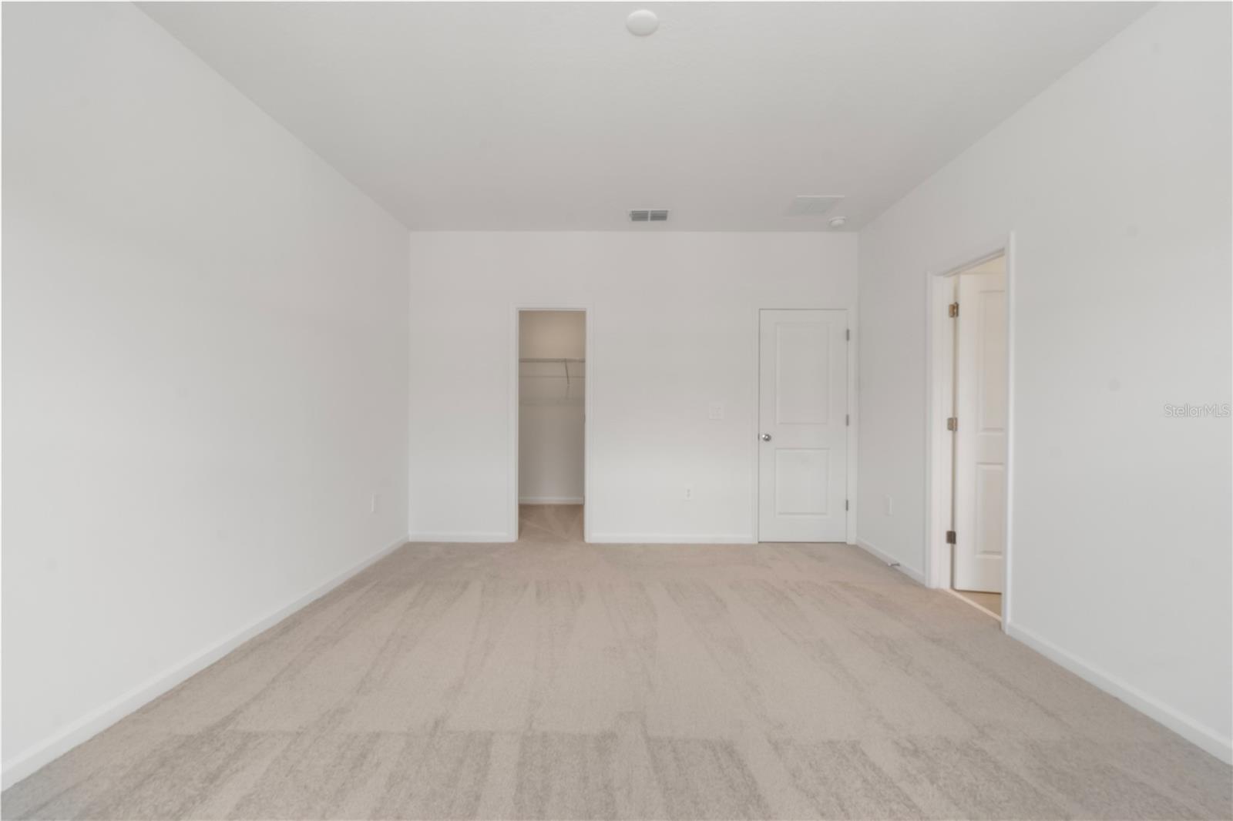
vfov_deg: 77.3
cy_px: 410
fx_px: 514
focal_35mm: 15
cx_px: 616
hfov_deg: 100.4
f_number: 14
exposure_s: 1/3
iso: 320
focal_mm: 10
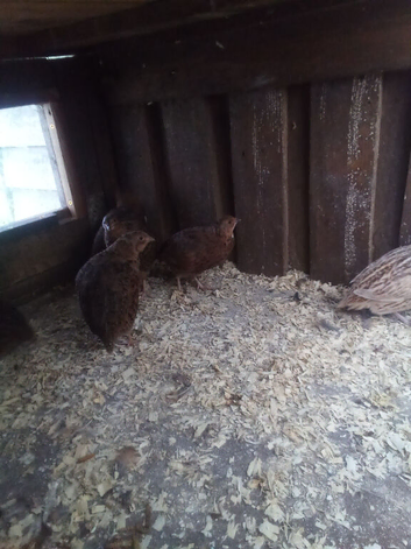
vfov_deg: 69.4
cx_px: 206
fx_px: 396
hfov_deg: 54.9
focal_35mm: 25
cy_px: 274
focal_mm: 2.05
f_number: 2.4
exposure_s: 1/17.1
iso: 438
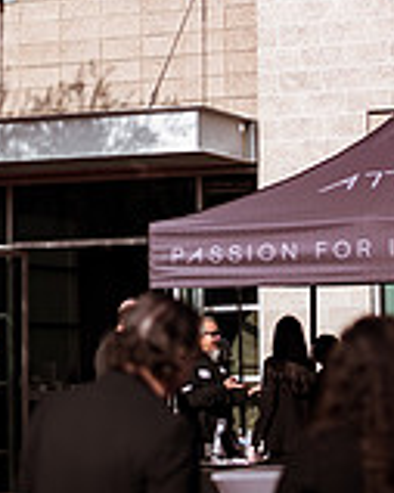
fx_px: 2247
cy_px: 31
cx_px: 397
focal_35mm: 154
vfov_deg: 12.4
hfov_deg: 9.9
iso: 50
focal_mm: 58
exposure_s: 1/8000
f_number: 1.8
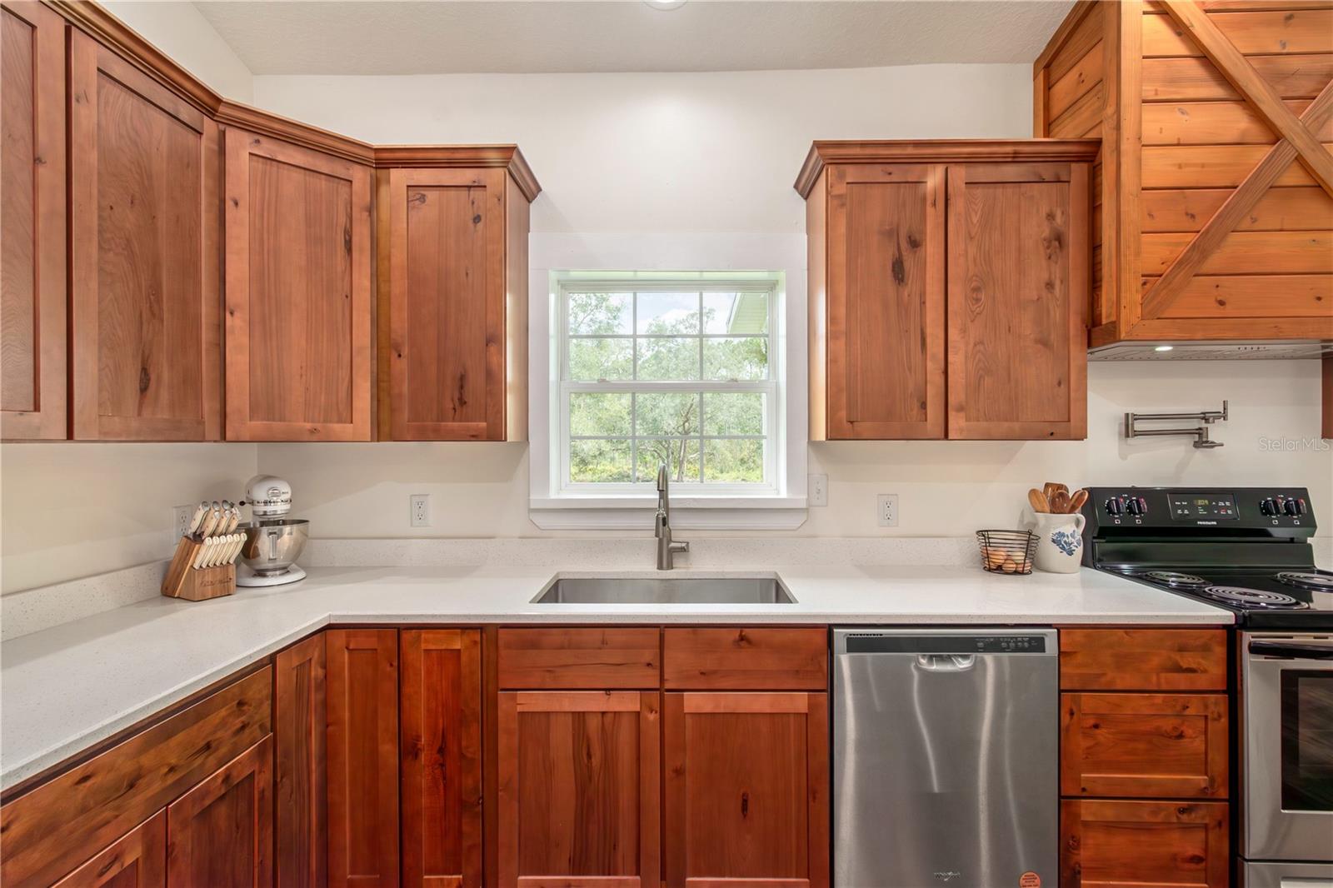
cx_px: 666
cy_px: 444
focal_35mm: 15
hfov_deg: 100.4
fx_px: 555
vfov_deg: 77.3
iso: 250
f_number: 9
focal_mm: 10
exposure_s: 1/6
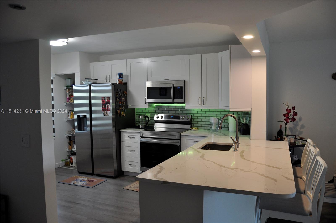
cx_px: 168
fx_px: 252
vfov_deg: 47.8
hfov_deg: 67.5
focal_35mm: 27
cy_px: 112
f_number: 4
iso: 400
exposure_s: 1/60
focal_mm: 18
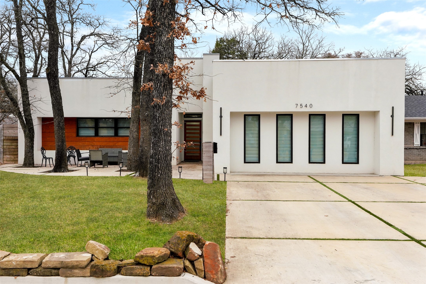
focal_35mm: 31
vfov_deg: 42.3
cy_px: 142
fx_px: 367
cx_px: 213
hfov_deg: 60.3
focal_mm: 20.7
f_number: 9
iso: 640
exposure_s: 1/200
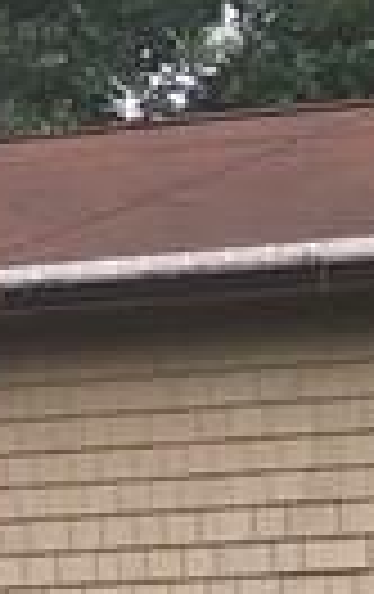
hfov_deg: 4.8
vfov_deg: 8.7
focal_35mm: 238
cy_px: 747
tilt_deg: +9.4
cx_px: -1361
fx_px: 3865
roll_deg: -0.5
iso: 25
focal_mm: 4.15
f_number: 2.2
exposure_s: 1/353
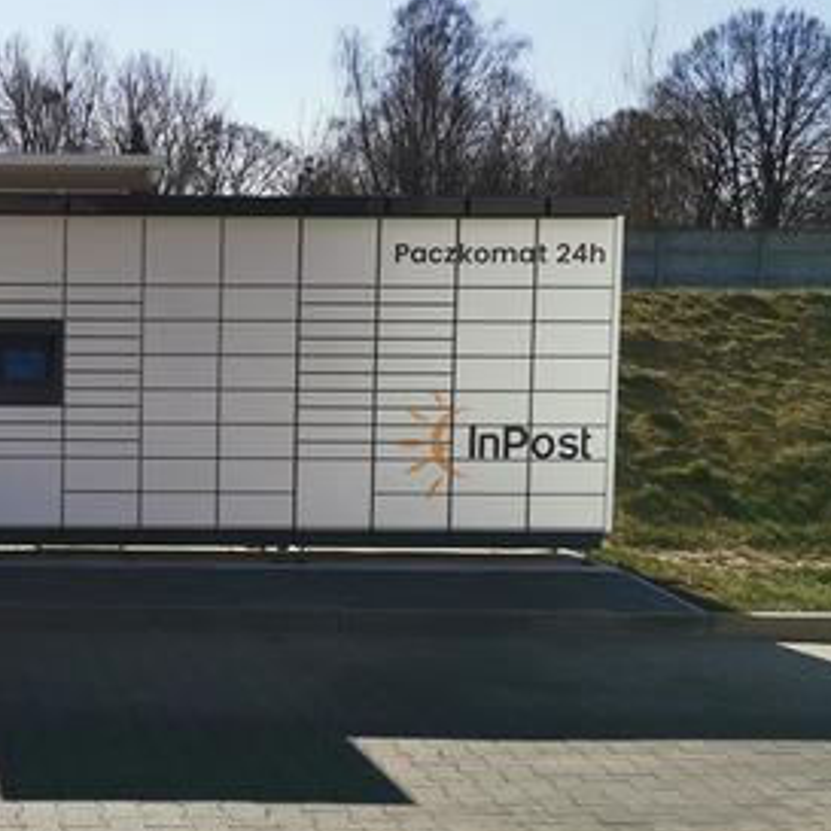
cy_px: 409
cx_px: -33
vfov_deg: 29.1
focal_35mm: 59
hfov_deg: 27.1
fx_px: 1602
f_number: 1.8
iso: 50
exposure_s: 1/2364
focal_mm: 4.75
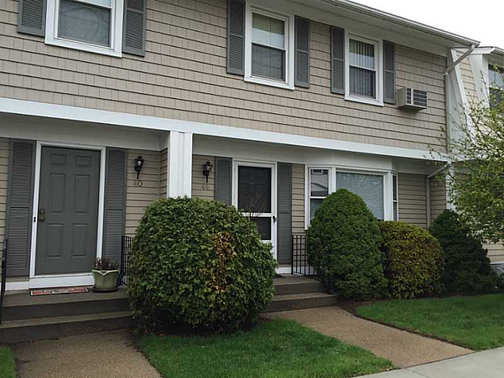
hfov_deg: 61.7
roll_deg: -1.2
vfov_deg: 48.2
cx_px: 252
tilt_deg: +4.3
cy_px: 189
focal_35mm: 29
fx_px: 422
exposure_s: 1/1236
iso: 32
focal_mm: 4.15
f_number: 2.2
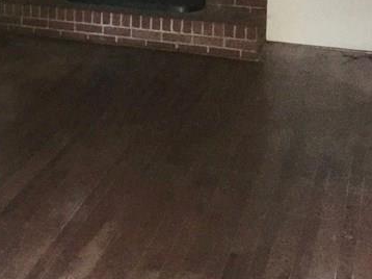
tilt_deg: -8.0
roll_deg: +0.5
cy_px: -46
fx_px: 891
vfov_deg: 17.1
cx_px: -76
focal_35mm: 83
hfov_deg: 21.8
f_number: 2.2
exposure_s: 1/16
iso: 250
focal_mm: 4.15
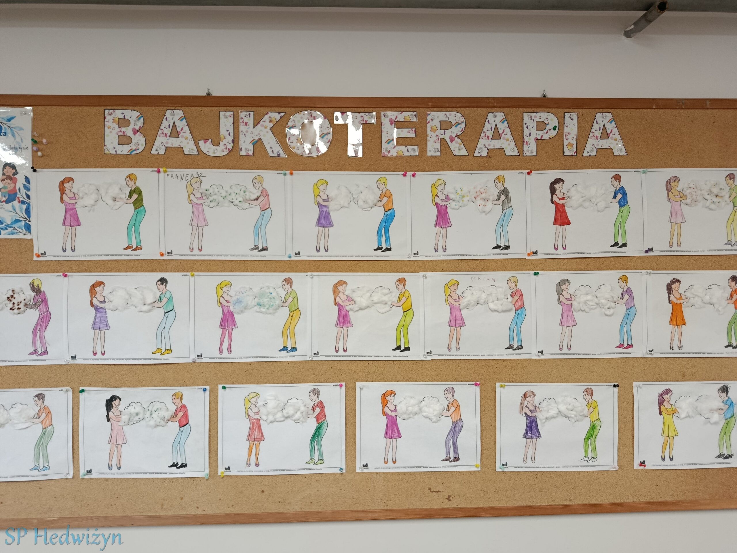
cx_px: 368
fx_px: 511
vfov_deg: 56.8
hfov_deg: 71.6
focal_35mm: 24
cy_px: 276
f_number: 1.7
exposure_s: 1/100
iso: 944
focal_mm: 5.24
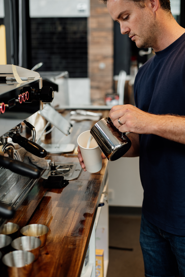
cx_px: 94
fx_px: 393
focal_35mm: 51
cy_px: 138
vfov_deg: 38.9
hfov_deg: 26.5
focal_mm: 50
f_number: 2.8
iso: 200
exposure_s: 1/200
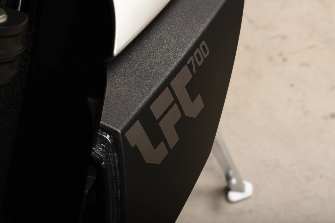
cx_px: 168
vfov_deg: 16.1
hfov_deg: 23.9
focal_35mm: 85
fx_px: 791
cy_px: 112
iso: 80
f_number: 14
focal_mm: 85
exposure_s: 1/250
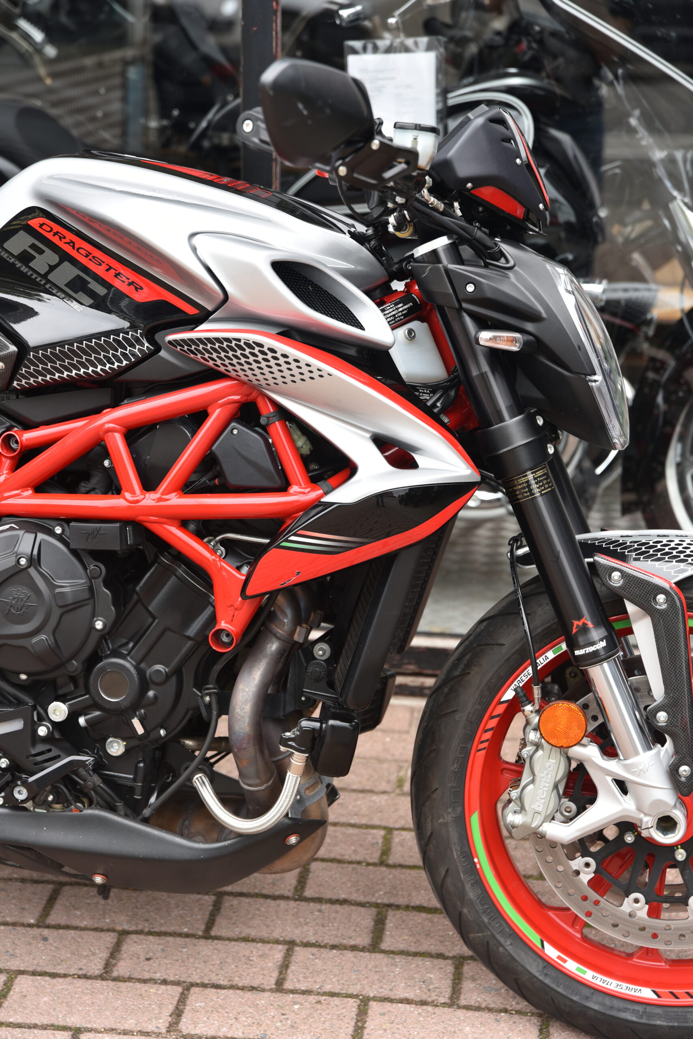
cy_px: 520
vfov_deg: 28.8
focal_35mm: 70
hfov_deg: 19.5
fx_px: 2019
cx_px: 346
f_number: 4.5
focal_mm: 70
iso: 100
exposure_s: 1/80
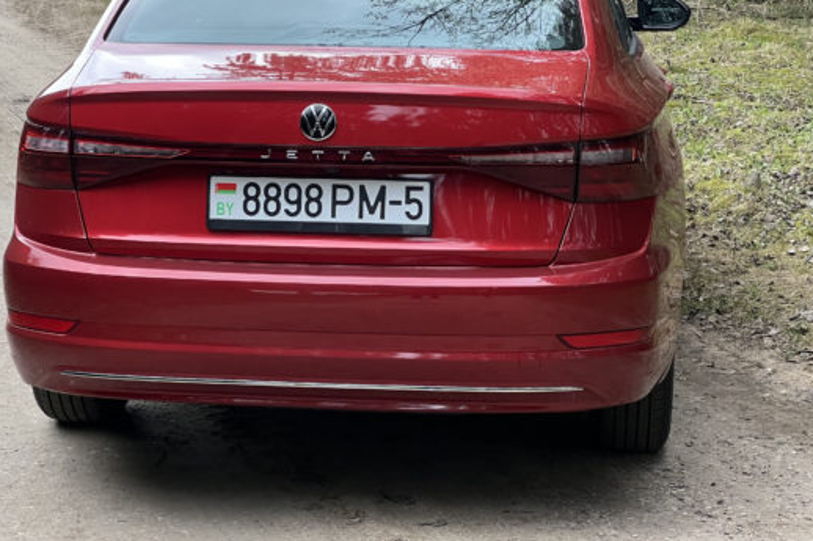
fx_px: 2235
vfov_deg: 13.8
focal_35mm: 99
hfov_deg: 20.6
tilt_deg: -8.0
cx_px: 372
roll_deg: +0.6
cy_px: 171
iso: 160
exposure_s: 1/99
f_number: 2.8
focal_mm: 9
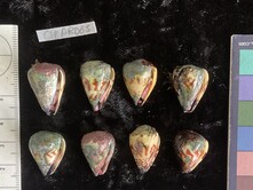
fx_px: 336
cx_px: 140
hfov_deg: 41.2
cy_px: 141
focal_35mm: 46
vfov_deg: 31.0
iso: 80
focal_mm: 3
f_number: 1.8
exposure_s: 1/60
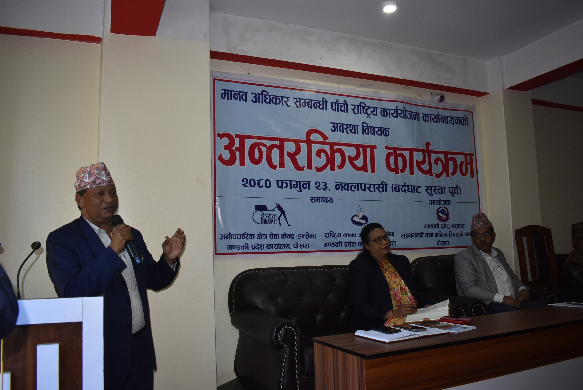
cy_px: 195
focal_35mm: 30
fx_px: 486
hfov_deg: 61.9
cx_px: 292
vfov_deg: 43.7
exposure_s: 1/125
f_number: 3.5
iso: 800
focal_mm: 20
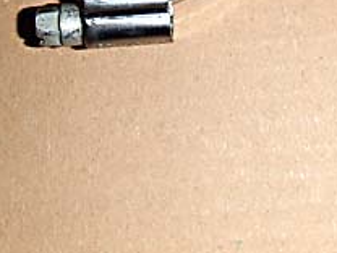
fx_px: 837
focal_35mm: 86
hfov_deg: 22.6
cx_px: 243
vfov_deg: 16.5
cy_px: -47
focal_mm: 5
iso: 200
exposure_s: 1/30
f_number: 11
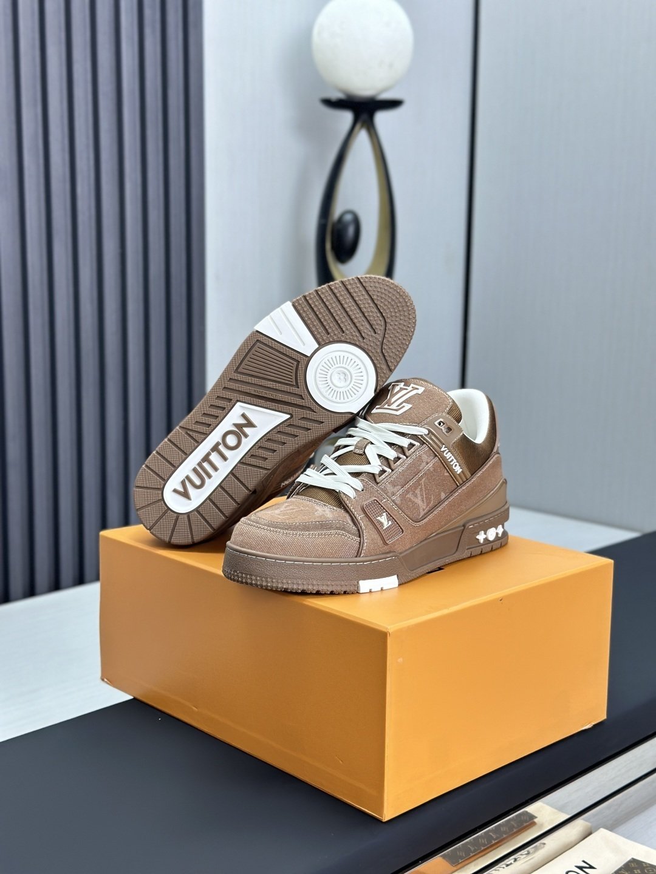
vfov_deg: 39.7
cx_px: 328
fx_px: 1213
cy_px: 437
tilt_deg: -9.8
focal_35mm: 48
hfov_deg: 30.3
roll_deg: -0.5
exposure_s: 1/100
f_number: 1.78
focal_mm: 6.86
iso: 125
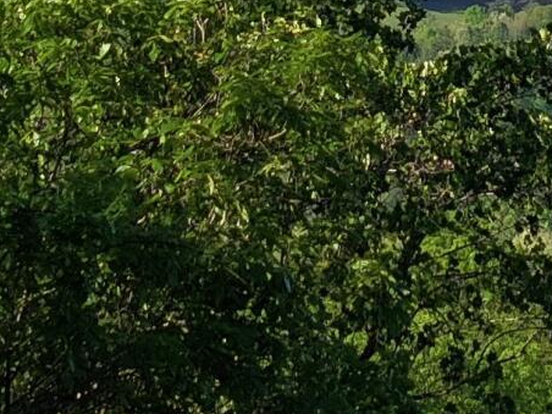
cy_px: -391
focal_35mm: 465
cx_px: 559
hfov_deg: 4.3
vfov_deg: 3.2
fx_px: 7415
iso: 100
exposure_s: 1/1000
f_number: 2.8
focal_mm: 19.35
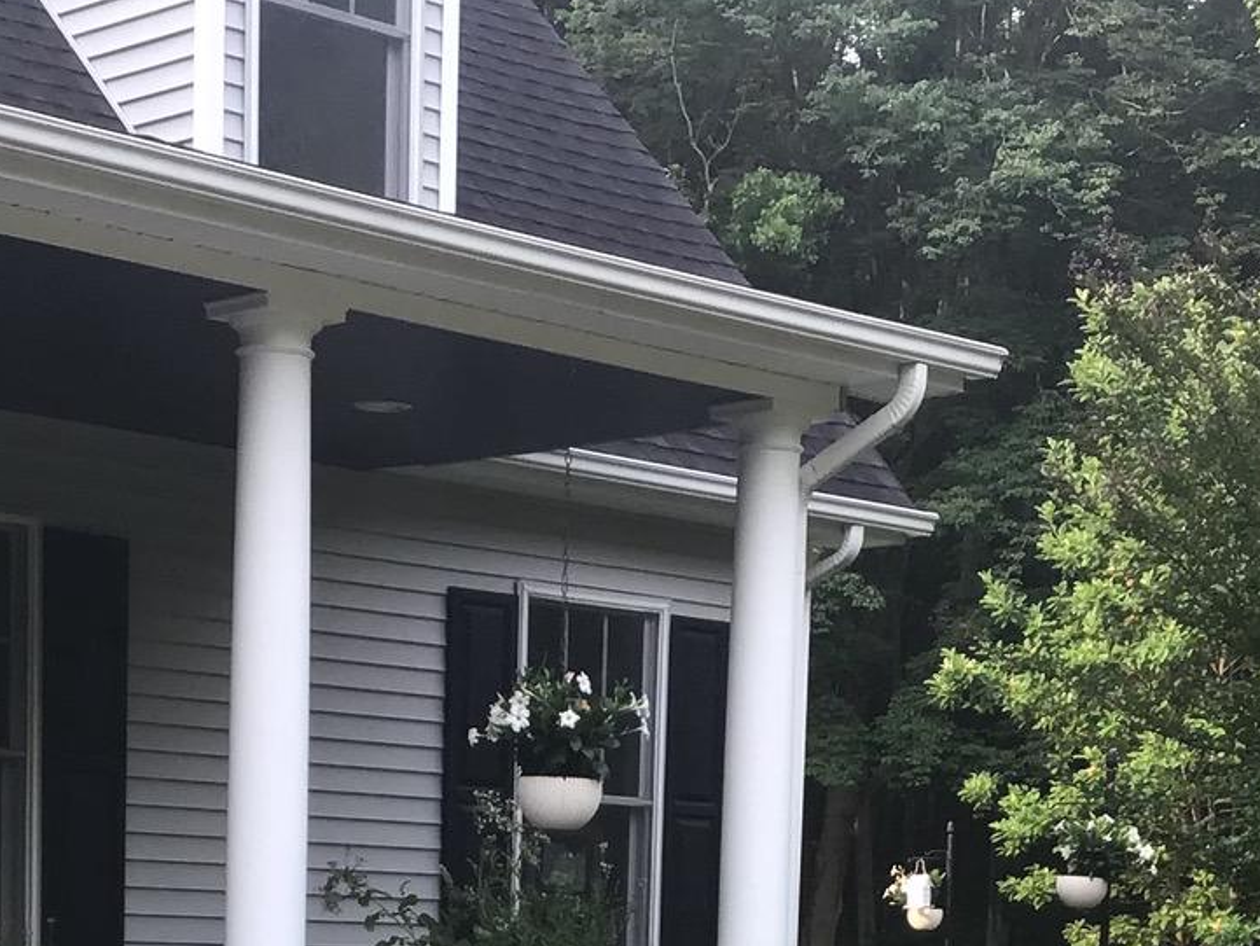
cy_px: 1268
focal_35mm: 88
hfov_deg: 22.2
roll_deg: -1.2
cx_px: 550
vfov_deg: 15.8
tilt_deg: -6.0
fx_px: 3204
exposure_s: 1/169
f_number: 2.4
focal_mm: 3.3
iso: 25
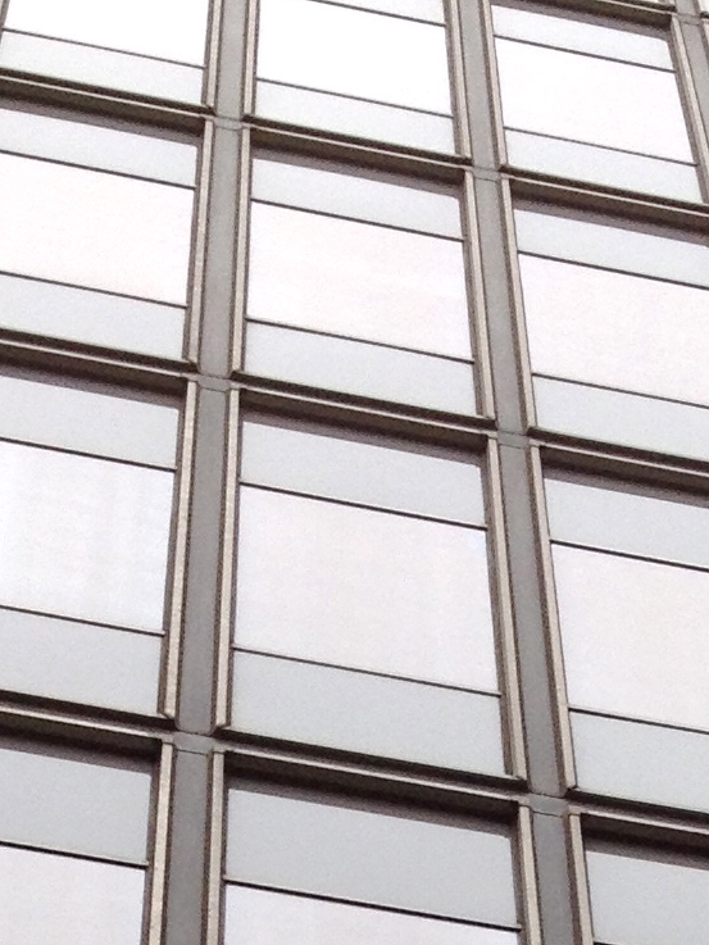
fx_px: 4232
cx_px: 627
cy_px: 1859
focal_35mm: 155
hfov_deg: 9.5
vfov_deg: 11.5
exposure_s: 1/1227
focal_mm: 4.28
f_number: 2.4
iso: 50
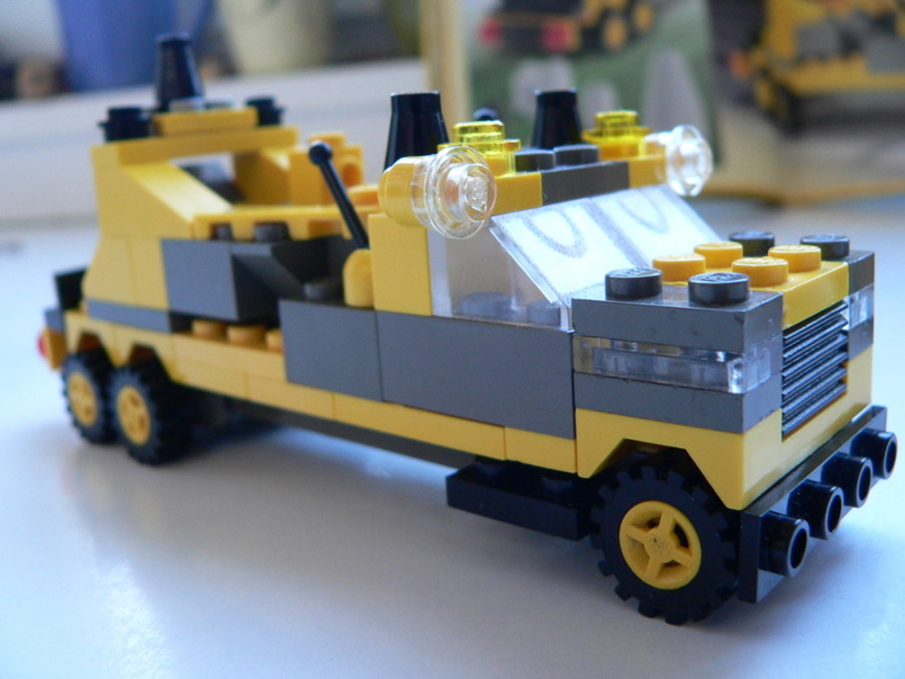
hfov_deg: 51.4
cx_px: 452
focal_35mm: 36
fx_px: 941
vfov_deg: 39.7
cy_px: 340
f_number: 2.8
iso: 200
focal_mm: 6
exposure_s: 1/40
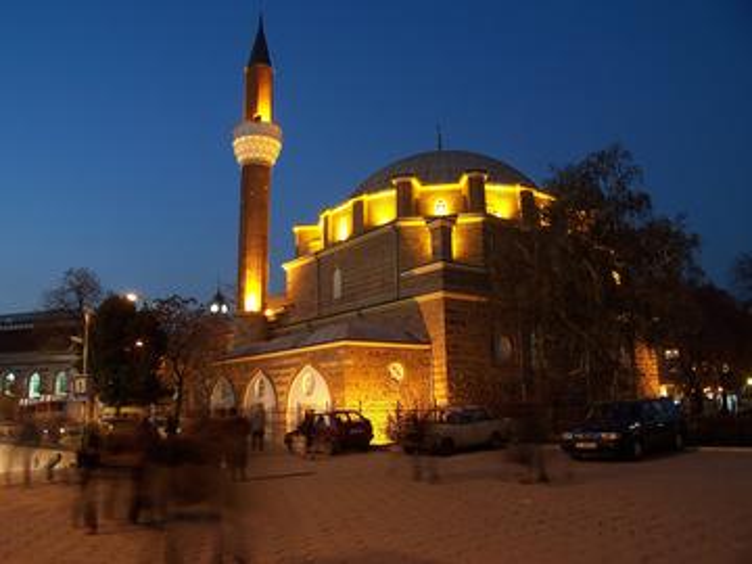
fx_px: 826
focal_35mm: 38
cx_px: 376
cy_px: 282
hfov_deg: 49.0
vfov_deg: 37.7
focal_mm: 6.3
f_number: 2.8
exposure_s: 1
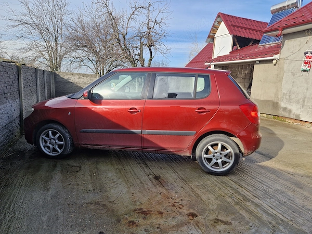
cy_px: 117
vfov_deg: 58.9
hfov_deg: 73.9
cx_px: 156
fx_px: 207
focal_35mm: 23
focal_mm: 5.4
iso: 50
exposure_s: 1/720
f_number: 1.8
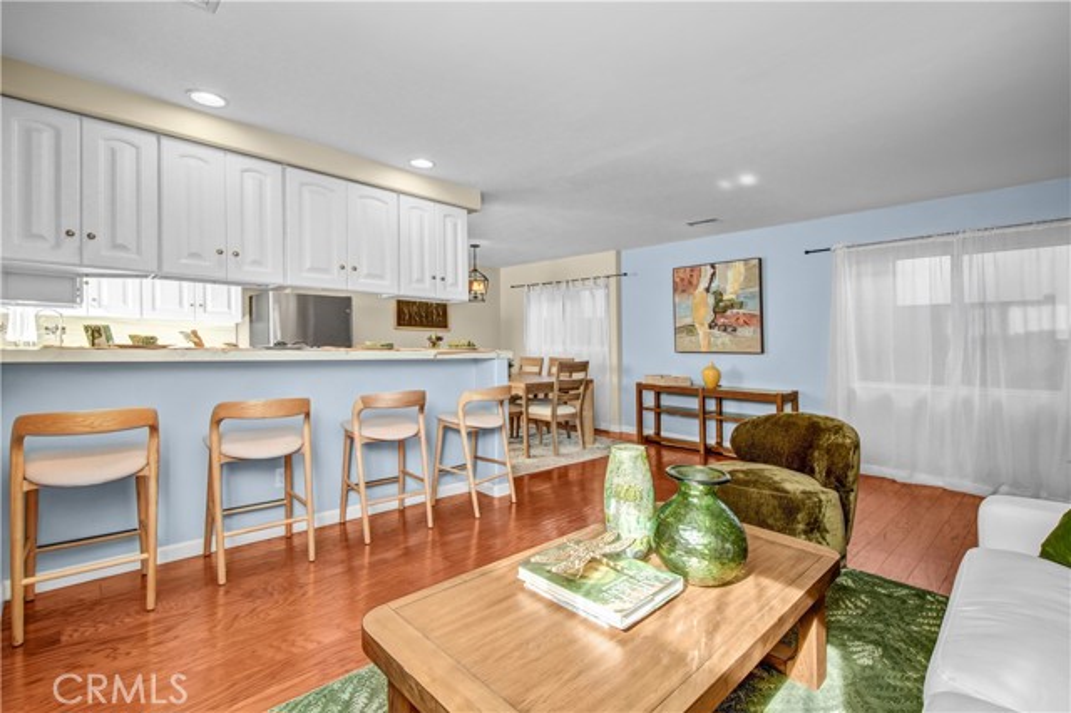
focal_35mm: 15
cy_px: 356
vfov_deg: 77.3
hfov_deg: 100.4
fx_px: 446
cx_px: 536
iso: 400
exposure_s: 1/13
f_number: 9
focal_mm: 10
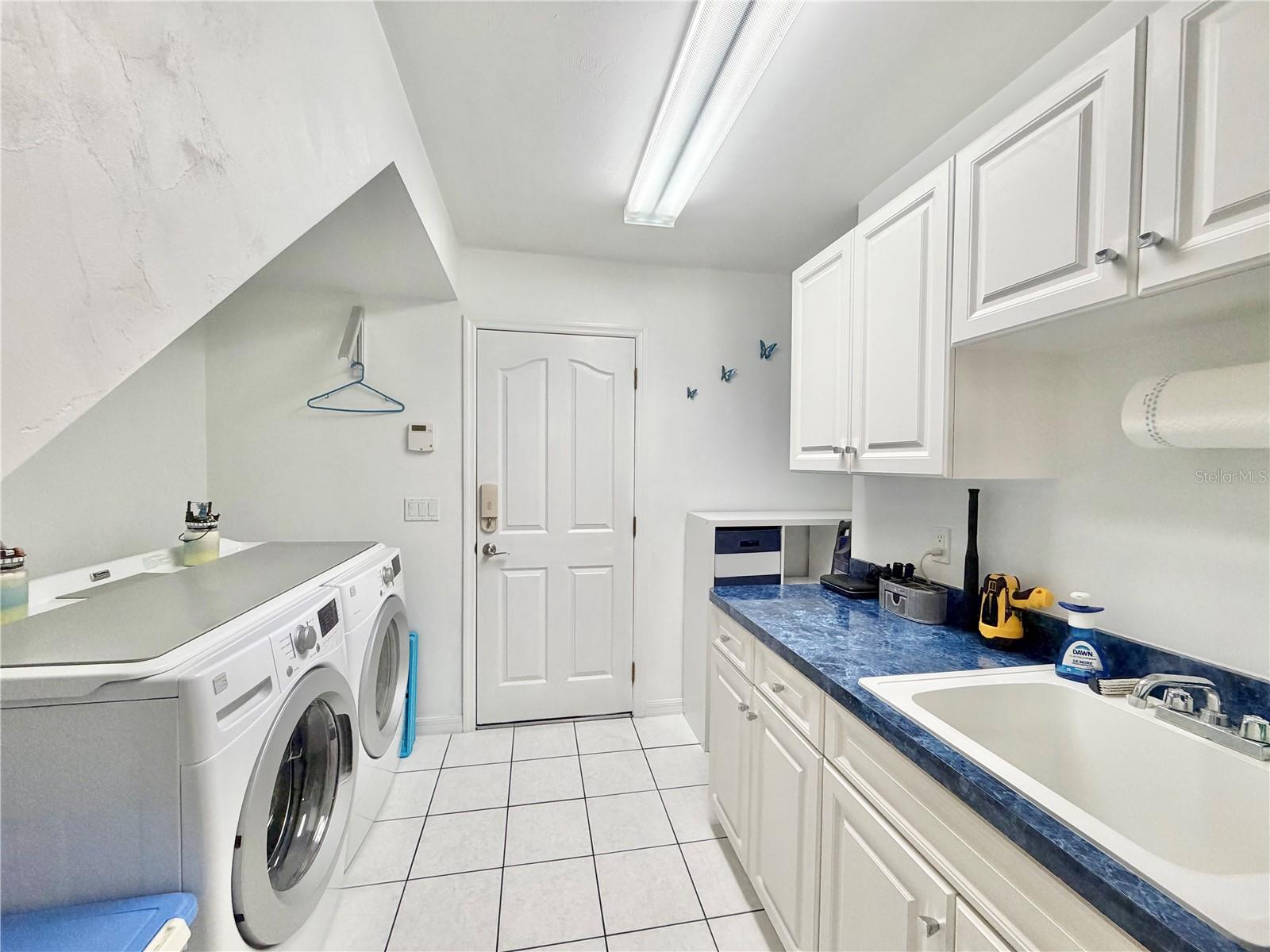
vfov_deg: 85.7
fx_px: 514
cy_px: 476
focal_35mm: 14
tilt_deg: -2.4
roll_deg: +0.1
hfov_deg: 102.1
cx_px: 635
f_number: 2.2
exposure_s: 1/120
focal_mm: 2.22
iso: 250
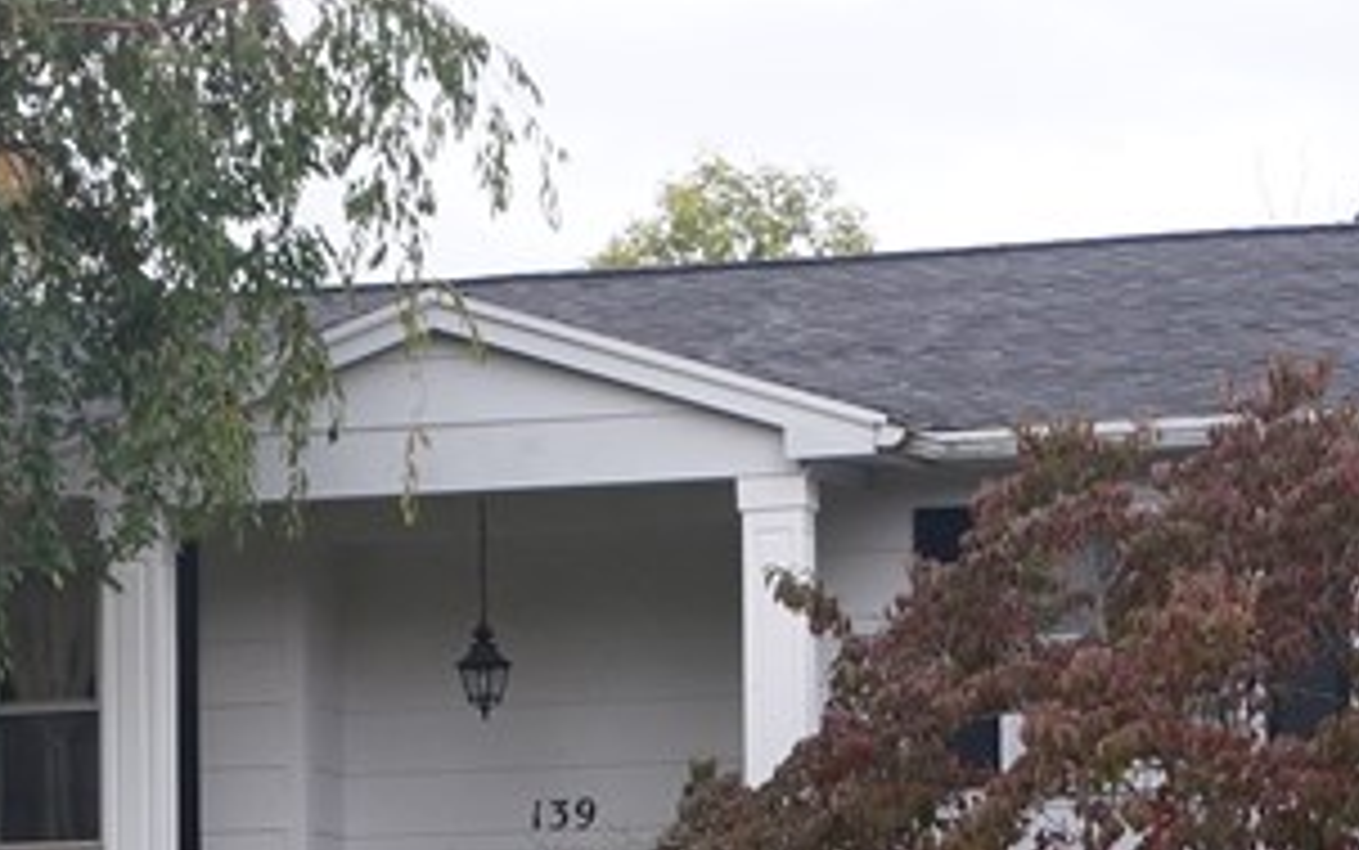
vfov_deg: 9.0
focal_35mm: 143
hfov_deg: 14.5
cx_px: 295
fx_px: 5298
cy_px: 1183
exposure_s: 1/60
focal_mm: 26
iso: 400
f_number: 4.5
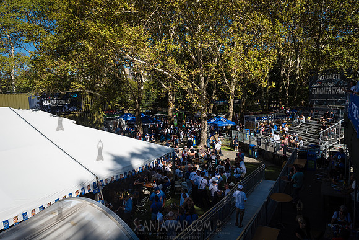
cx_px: 180
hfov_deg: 70.0
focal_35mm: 26
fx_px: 257
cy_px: 120
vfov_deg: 50.1
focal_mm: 24
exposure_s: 1/1250
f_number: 5
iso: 250
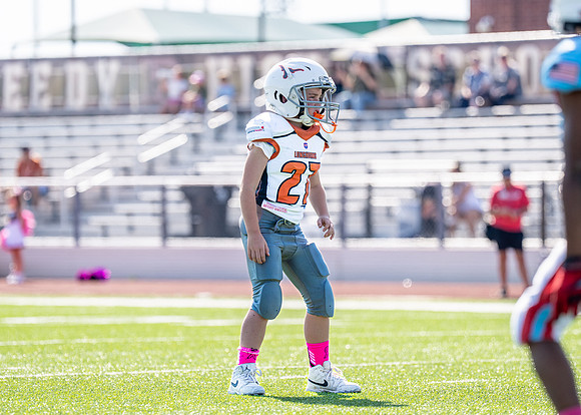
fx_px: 4007
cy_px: 237
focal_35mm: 243
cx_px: 283
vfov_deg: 5.9
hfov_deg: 8.3
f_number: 2.8
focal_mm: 156
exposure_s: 1/1600
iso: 100
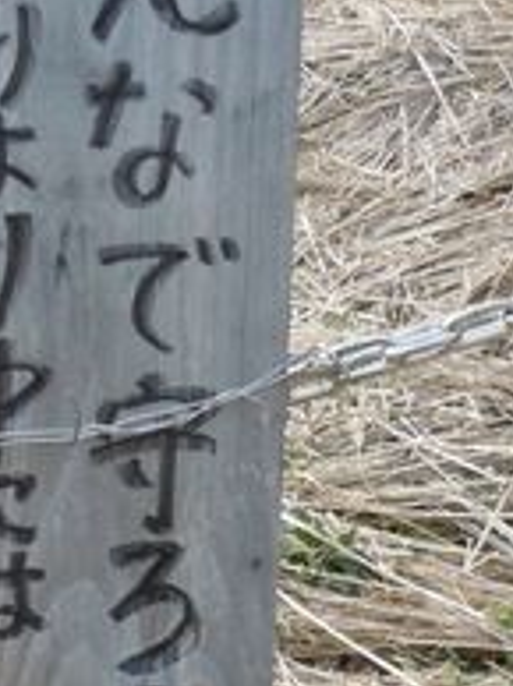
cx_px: 74
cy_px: 585
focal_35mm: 77
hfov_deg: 18.8
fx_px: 1525
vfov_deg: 24.8
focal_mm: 5
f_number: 7.4
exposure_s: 1/400
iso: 400
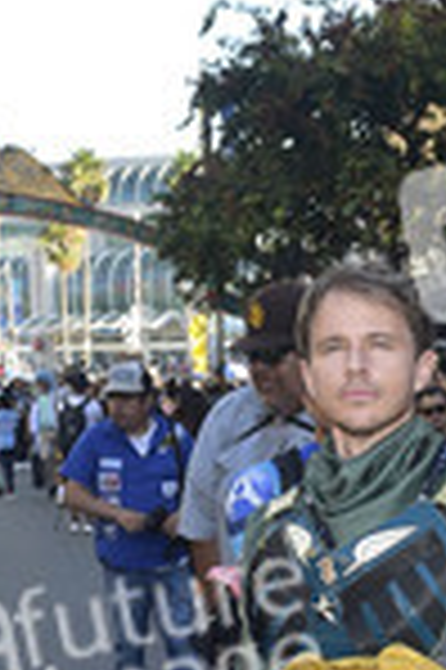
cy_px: 890
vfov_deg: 21.3
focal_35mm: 86
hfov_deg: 15.9
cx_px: 223
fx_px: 1602
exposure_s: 1/250
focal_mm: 32
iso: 320
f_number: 6.3
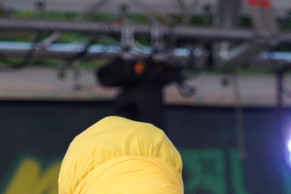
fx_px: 3153
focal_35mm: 390
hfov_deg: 5.3
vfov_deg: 3.5
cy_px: 224
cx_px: 176
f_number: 4
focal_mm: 105
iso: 800
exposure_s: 1/160
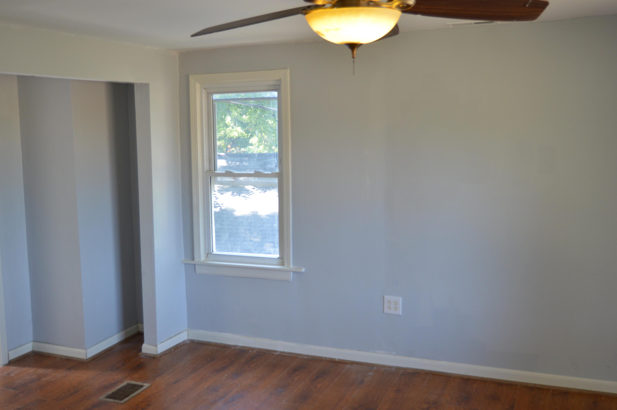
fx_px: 616
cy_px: 205
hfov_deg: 53.2
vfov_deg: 36.8
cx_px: 308
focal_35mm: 36
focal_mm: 24
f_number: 3.8
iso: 450
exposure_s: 1/60
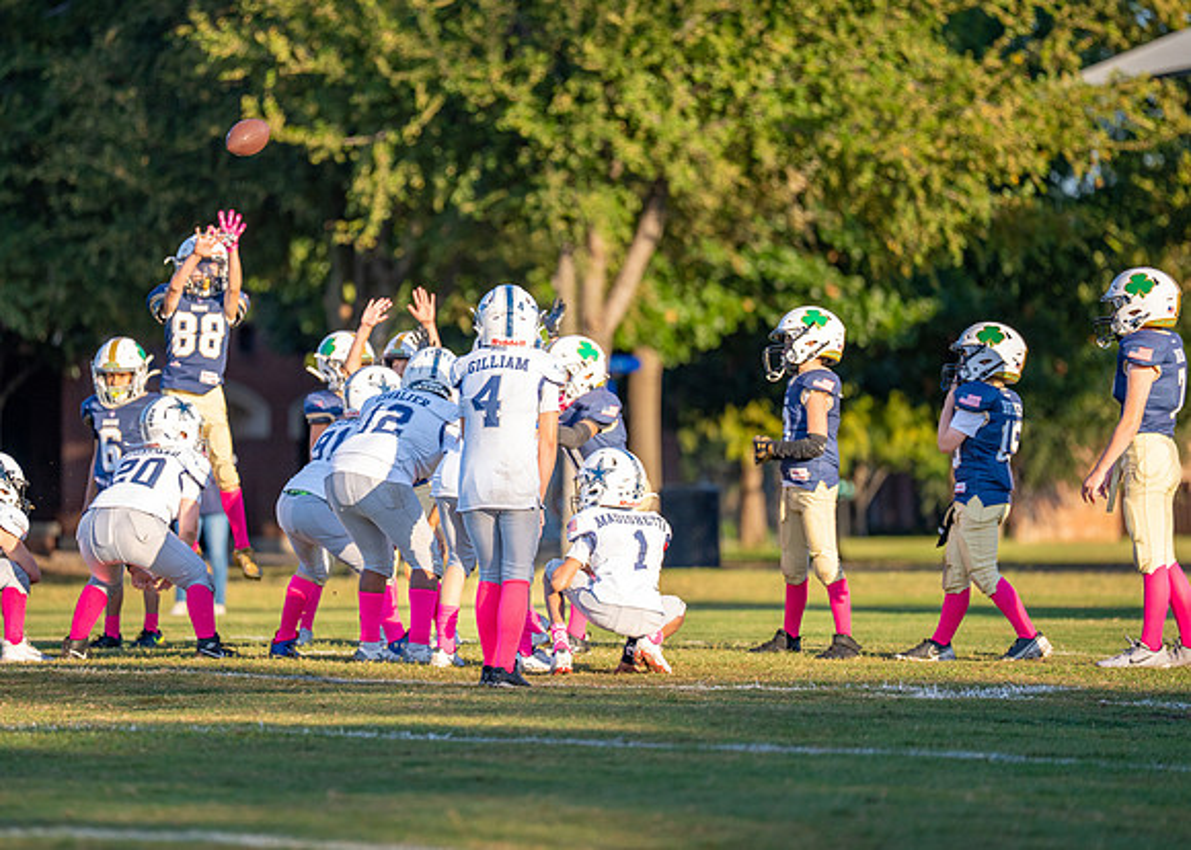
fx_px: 7851
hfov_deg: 8.7
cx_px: 497
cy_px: 408
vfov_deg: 6.2
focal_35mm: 232
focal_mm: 200
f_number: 2.8
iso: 400
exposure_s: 1/2500
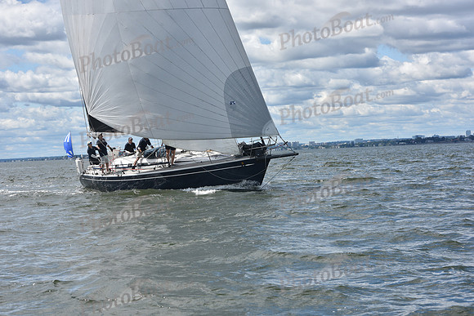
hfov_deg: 23.6
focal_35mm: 86
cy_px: 158
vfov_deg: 15.9
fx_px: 1133
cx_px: 237
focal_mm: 86
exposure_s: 1/800
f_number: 10
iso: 250
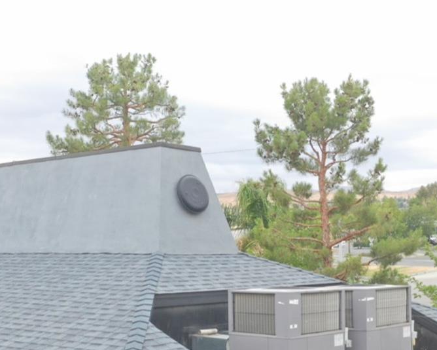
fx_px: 763
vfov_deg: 25.1
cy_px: 312
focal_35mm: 59
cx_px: 328
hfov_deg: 31.4
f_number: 4.5
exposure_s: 1/160
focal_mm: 10.26
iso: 100
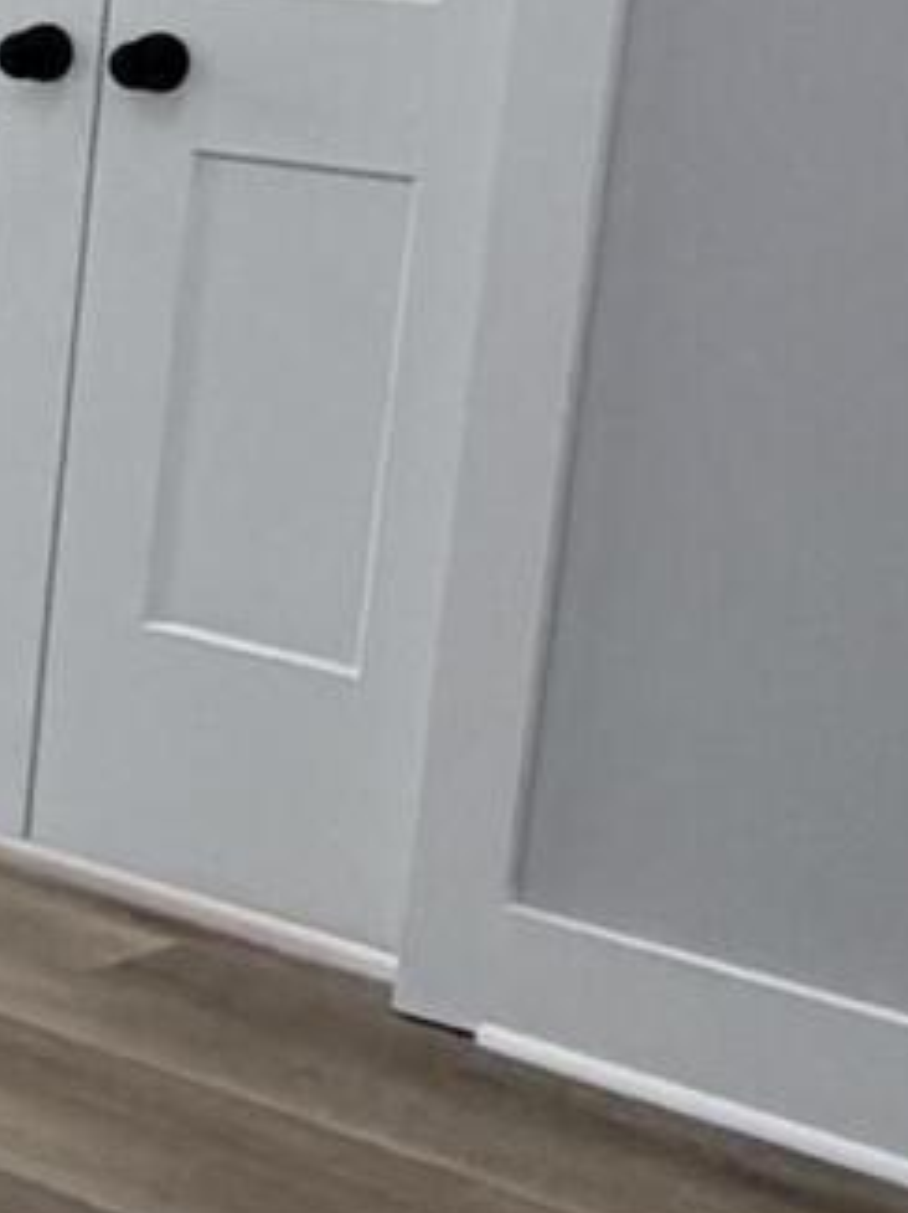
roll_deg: -0.1
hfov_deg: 10.3
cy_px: 313
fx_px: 3467
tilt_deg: -11.0
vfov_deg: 19.7
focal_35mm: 99
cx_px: -1894
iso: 160
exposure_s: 1/121
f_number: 2.2
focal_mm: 2.22
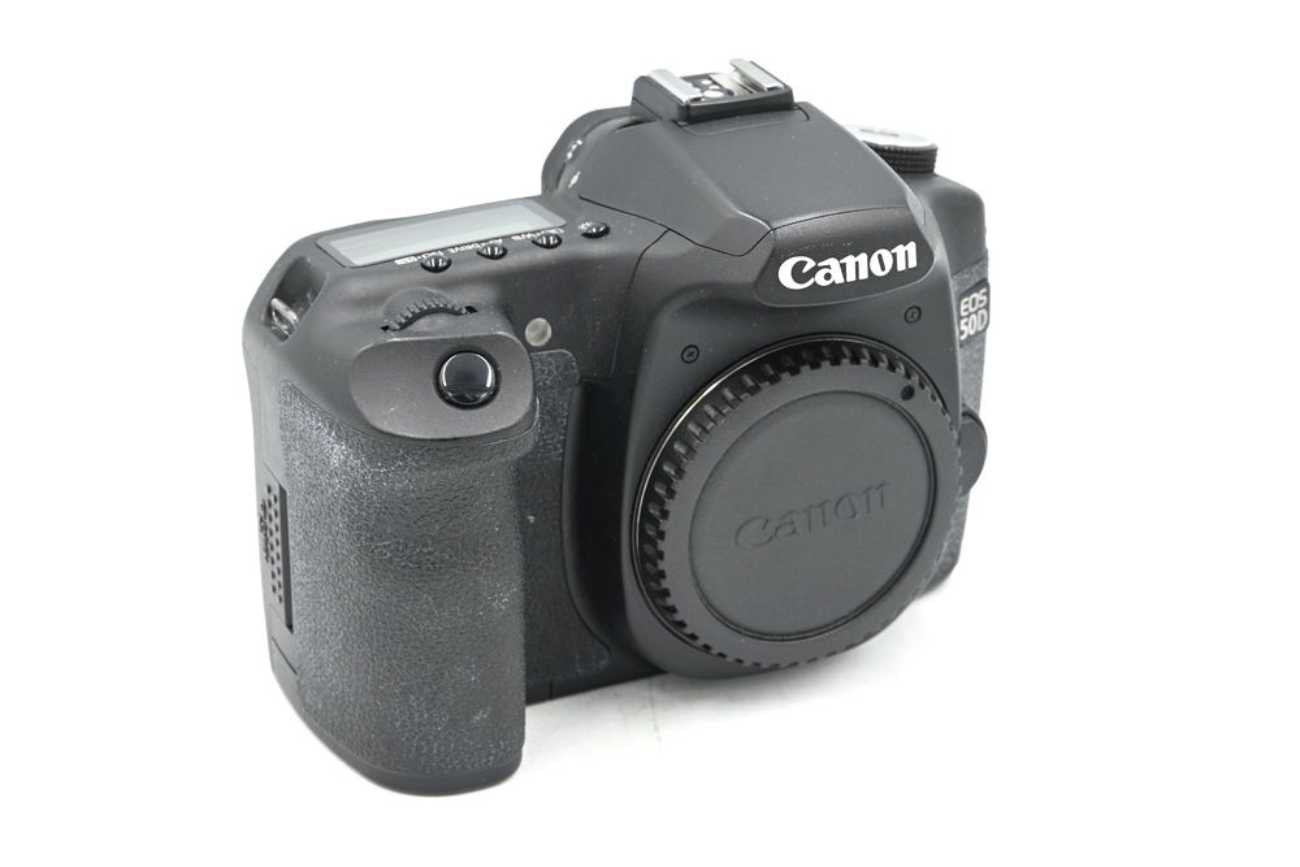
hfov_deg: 28.1
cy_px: 434
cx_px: 650
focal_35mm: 72
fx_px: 2600
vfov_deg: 18.9
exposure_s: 1/8
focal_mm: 72
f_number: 14
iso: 100
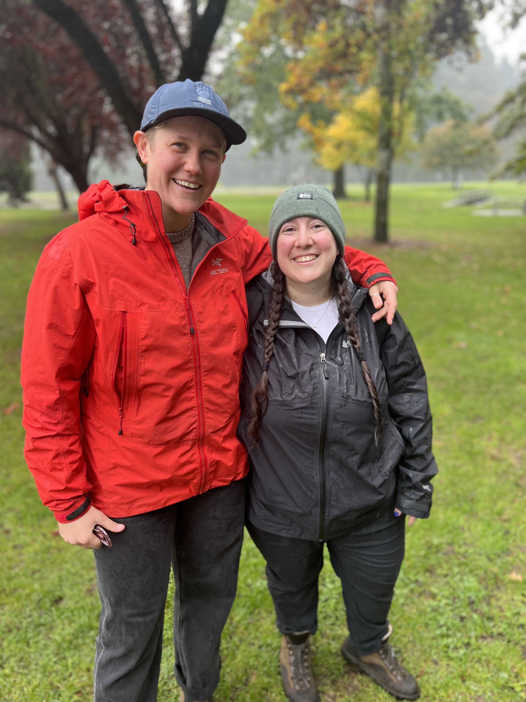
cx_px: 253
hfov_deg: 51.3
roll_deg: +2.9
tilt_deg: -16.0
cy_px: 350
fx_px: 547
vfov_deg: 65.3
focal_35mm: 27
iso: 50
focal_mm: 5.7
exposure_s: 1/351
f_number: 1.5
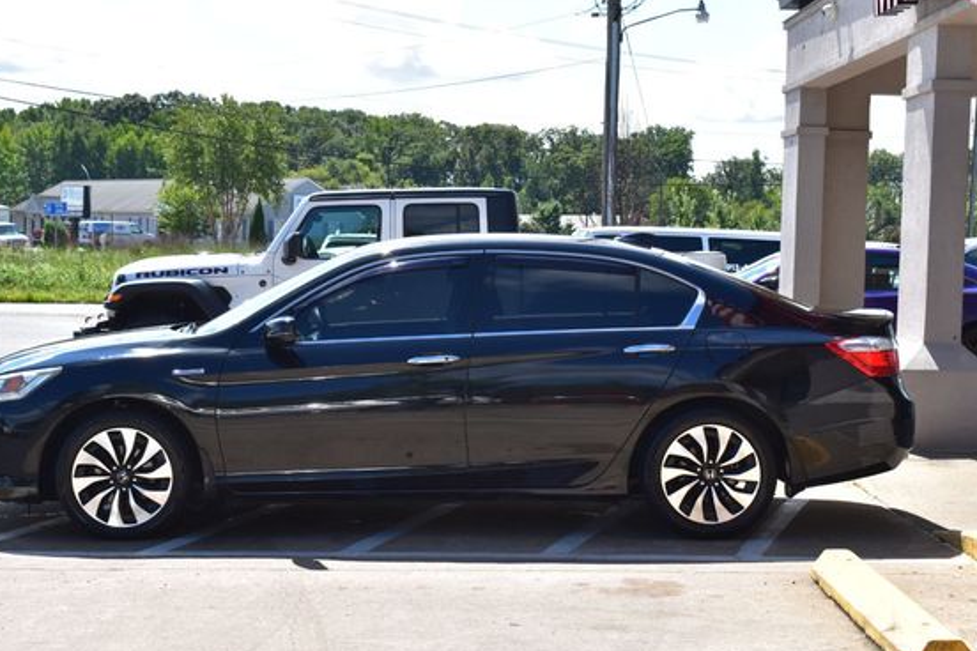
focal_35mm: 66
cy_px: 315
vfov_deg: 20.6
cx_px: 441
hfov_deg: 30.5
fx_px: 1791
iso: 400
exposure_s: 1/400
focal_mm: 38
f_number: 11
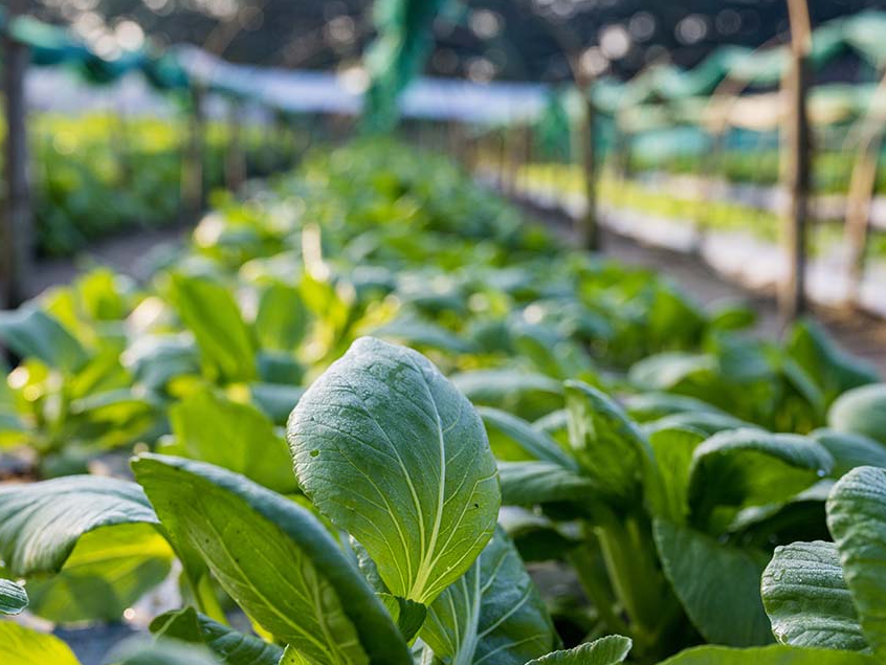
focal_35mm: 48
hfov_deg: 39.6
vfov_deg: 30.3
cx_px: 390
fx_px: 1229
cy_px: 332
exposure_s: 1/250
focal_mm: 44
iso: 200
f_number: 5.6
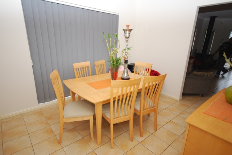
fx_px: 135
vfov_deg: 59.6
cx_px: 116
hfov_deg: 81.2
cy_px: 78
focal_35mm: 21
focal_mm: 14
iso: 400
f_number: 4.8
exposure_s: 1/60
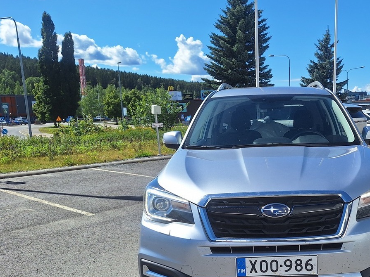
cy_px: 177
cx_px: 277
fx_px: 395
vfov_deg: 38.4
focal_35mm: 37
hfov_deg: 48.3
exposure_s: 1/3745
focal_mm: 5.54
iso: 40
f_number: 1.8
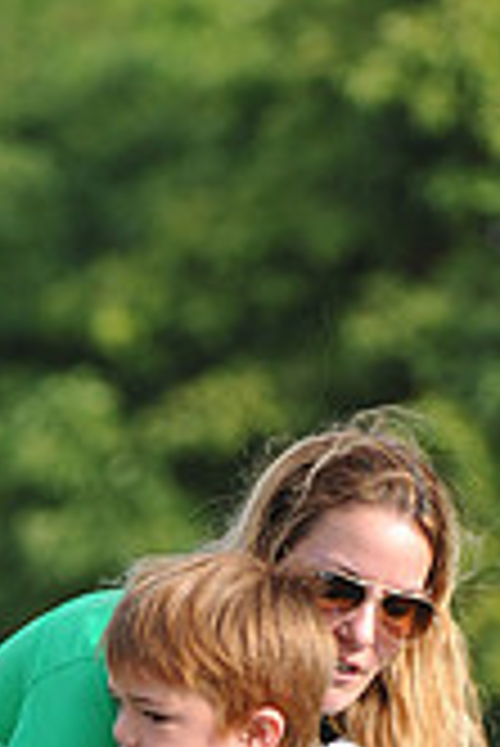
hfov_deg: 1.3
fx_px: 21745
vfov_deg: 2.0
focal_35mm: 1046
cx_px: 194
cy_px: 1012
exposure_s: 1/640
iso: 800
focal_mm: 300
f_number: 7.1
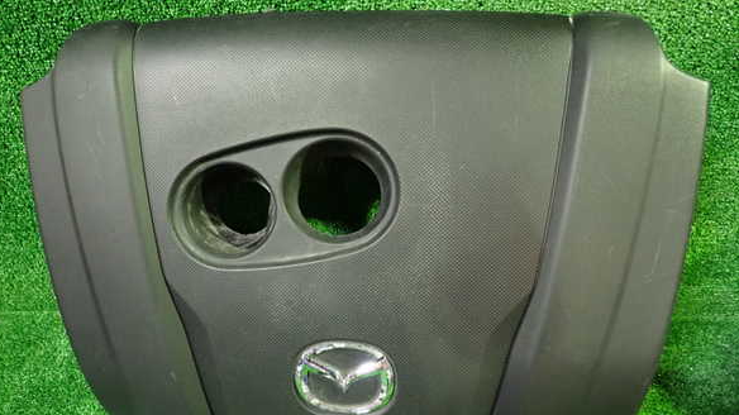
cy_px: 254
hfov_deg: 67.9
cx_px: 363
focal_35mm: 28
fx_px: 548
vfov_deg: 41.2
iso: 800
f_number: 2
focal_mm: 4.5
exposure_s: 1/30
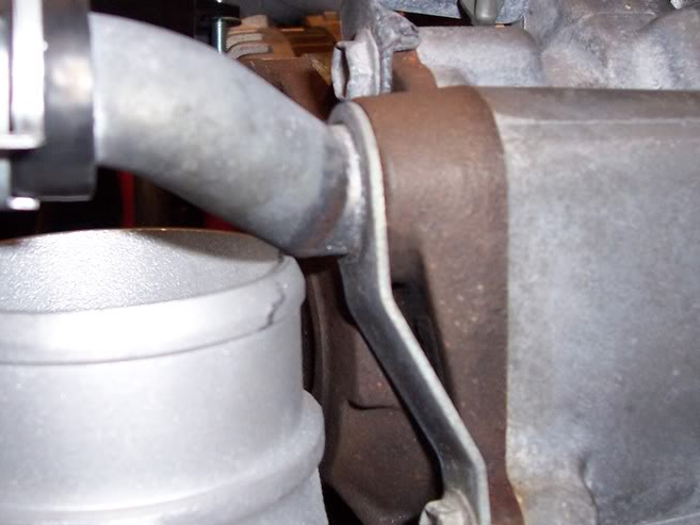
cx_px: 257
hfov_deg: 35.9
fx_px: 1072
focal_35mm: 53
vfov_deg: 27.4
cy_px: 187
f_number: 2.7
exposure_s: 1/60
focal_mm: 5.6
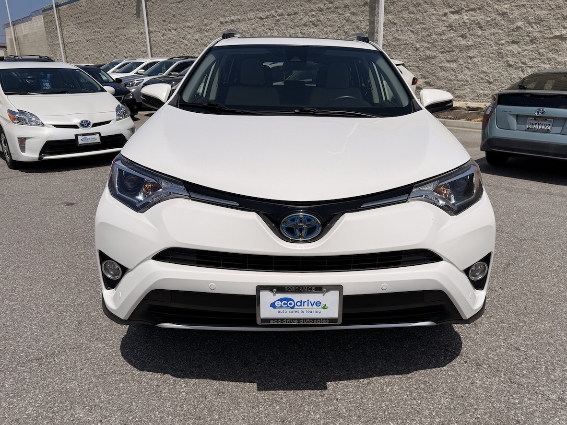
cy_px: 208
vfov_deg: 53.0
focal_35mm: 26
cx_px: 306
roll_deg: +0.5
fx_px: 426
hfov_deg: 67.2
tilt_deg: -17.9
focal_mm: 6.76
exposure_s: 1/14286
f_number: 1.78
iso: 64
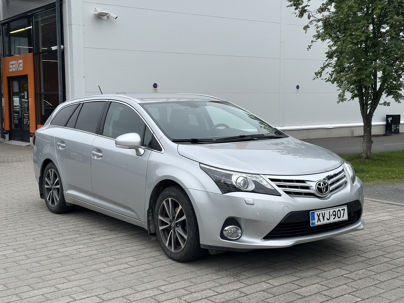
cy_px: 152
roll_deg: +0.1
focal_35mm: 48
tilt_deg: -4.9
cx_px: 202
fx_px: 560
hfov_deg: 39.7
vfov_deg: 30.3
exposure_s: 1/1157
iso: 64
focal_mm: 6.86
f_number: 1.78
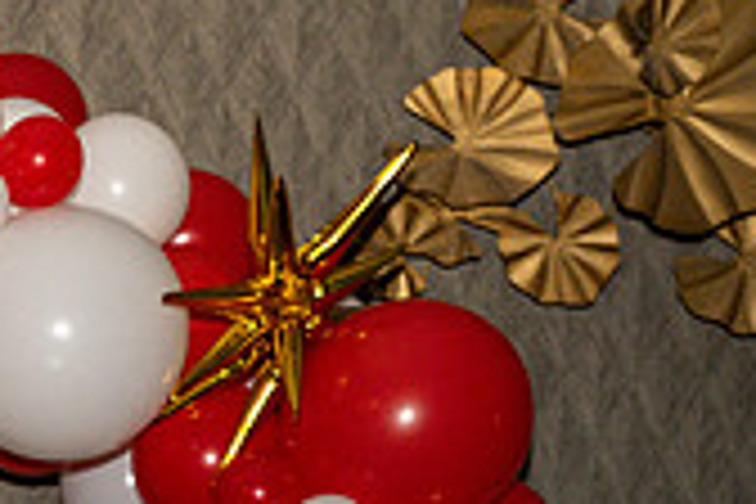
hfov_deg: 16.6
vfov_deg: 11.7
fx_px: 2373
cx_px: -342
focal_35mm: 113
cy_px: 728
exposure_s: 1/125
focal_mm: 26
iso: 500
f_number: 3.2
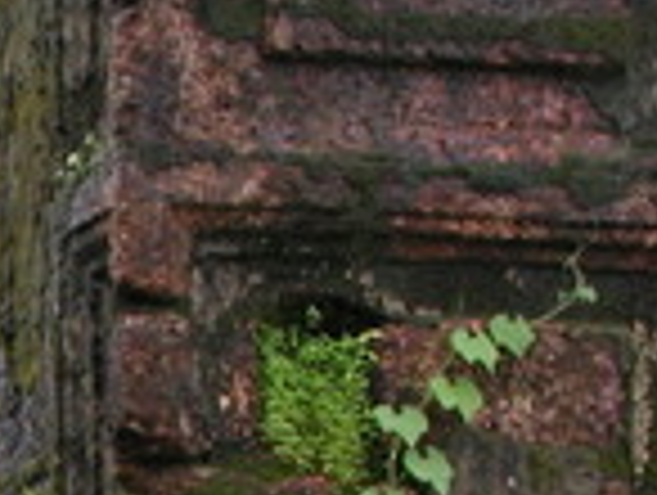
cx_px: -490
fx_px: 2909
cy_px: 788
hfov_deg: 12.0
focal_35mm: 153
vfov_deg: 9.4
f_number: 5
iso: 100
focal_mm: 8.9
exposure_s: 1/148
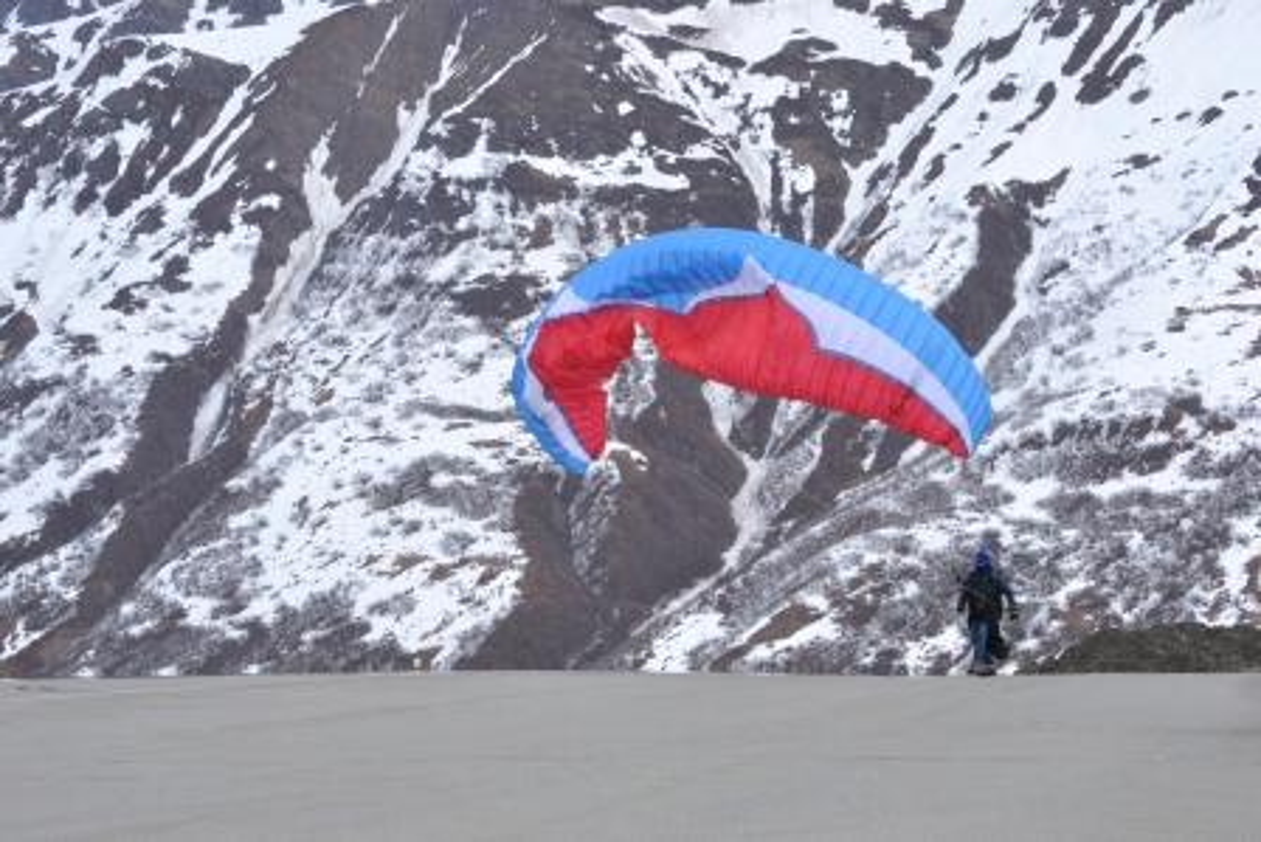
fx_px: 4467
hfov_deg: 16.1
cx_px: 630
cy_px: 421
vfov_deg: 10.8
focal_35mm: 128
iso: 800
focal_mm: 85
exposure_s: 1/320
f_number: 20
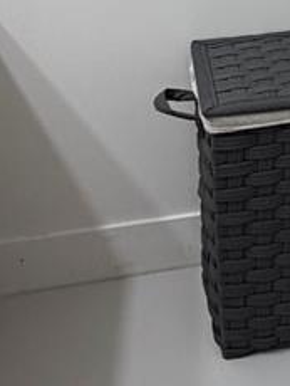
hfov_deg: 18.4
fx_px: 814
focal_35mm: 73
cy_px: -94
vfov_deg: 23.9
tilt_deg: -13.2
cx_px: 404
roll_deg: -0.8
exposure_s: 1/120
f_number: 2.2
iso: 100
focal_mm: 2.22
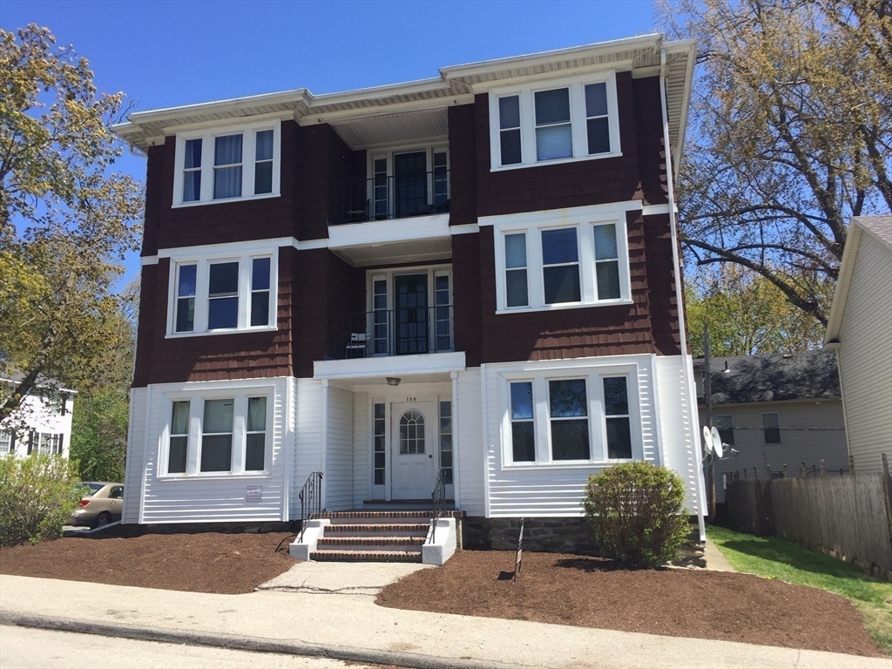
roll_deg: +0.8
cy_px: 334
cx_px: 446
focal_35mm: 29
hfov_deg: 61.7
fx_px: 747
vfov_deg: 48.2
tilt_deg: +12.1
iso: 32
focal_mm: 4.15
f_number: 2.2
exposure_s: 1/1099
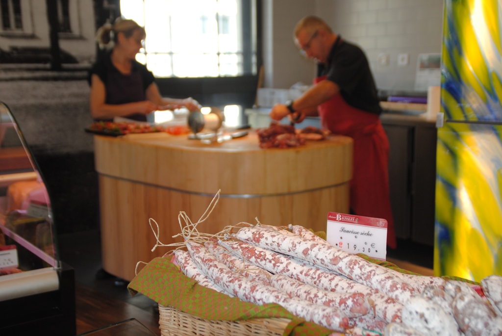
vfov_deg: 28.1
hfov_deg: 41.1
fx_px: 670
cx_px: 251
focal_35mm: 48
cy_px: 168
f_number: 4.2
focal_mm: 32
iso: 200
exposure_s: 1/60
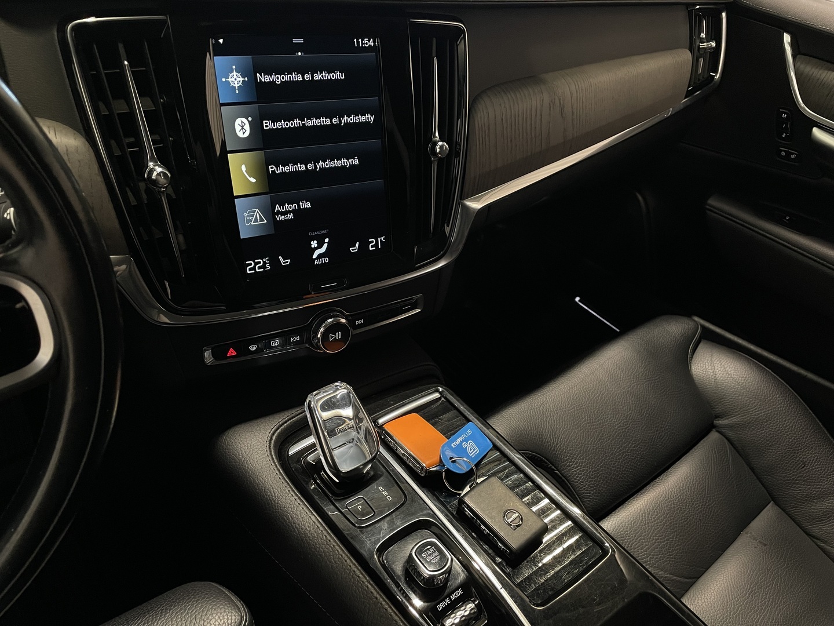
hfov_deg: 67.3
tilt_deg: -38.8
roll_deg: -11.8
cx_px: 417
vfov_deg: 53.1
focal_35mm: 26
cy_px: 313
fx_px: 626
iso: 500
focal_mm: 4.2
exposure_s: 1/57
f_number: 1.6
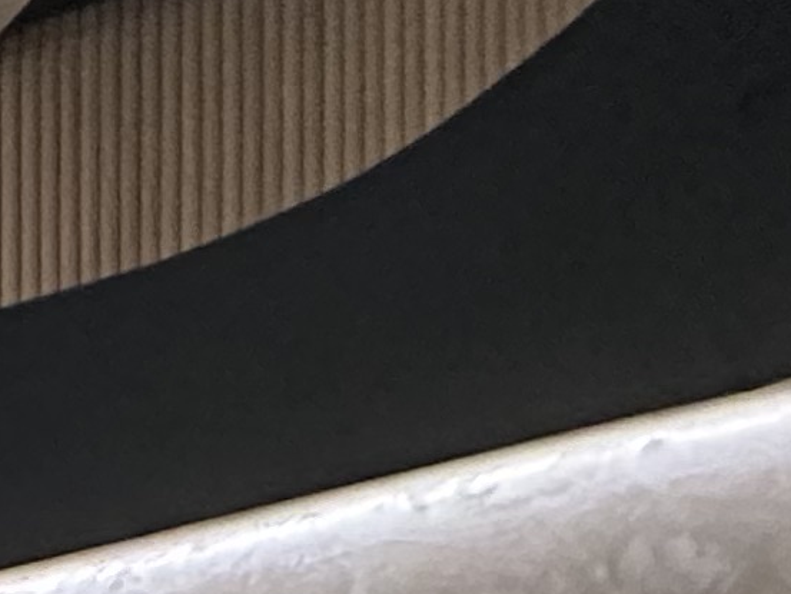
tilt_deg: +2.7
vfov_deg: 9.3
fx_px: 2331
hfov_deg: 17.0
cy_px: 2067
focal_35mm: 102
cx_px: -463
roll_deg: -1.0
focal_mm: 2.22
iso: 320
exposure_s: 1/59
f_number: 2.2
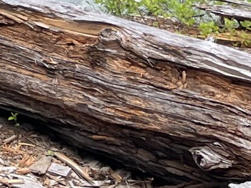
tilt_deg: +0.1
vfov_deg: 8.0
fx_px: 1174
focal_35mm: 162
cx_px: -343
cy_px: -345
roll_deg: +1.2
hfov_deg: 10.5
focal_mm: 5.1
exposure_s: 1/362
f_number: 1.6
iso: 50
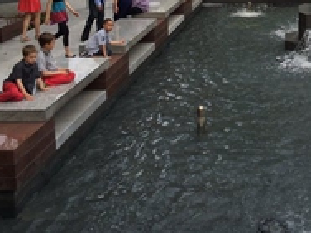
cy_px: -5
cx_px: 308
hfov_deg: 28.5
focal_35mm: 64
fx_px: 575
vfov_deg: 22.0
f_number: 2.2
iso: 32
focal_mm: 4.12
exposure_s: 1/595
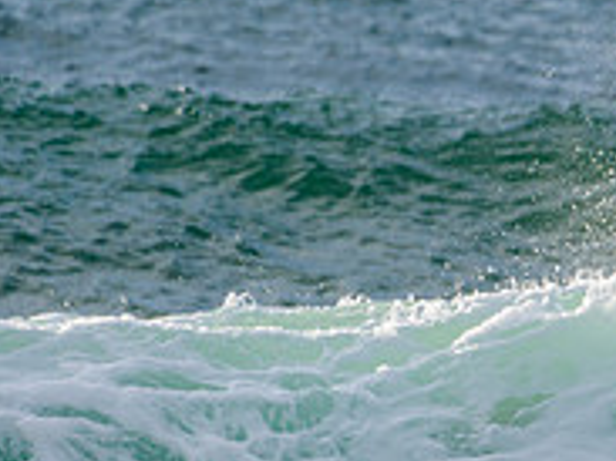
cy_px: 550
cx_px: 1135
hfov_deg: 1.1
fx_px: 33184
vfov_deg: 0.8
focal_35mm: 1866
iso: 280
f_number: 5.6
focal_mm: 500
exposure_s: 1/2000
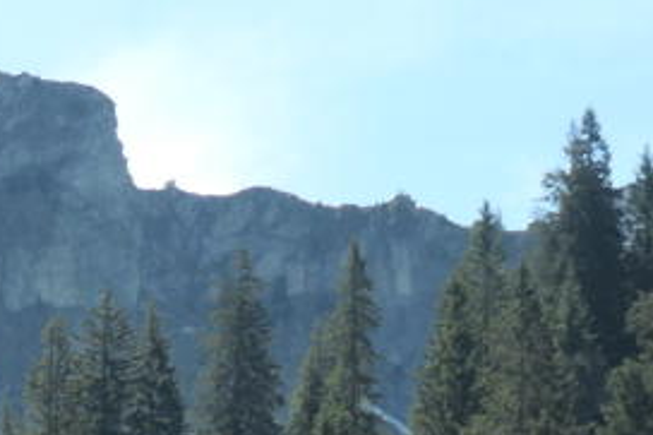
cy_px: 952
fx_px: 3499
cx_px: -79
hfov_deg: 10.5
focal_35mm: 193
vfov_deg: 6.8
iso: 125
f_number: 3.7
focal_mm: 12.8
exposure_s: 1/640
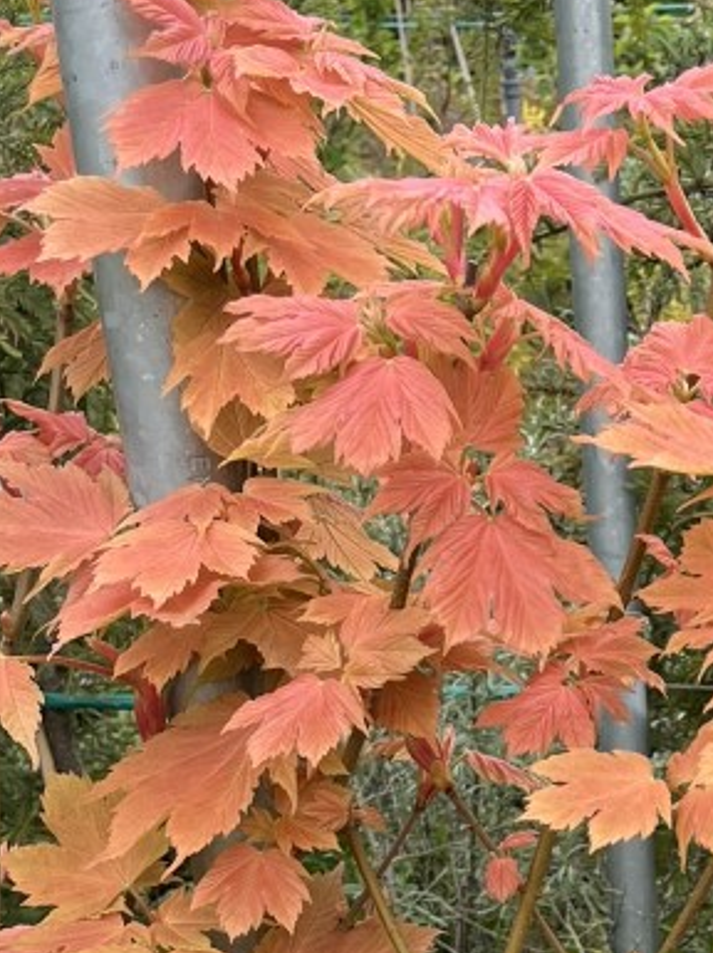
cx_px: 785
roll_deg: +0.5
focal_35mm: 73
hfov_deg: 19.3
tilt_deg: -25.2
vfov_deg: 24.3
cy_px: 1139
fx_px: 2008
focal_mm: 5.1
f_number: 1.6
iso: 50
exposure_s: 1/714
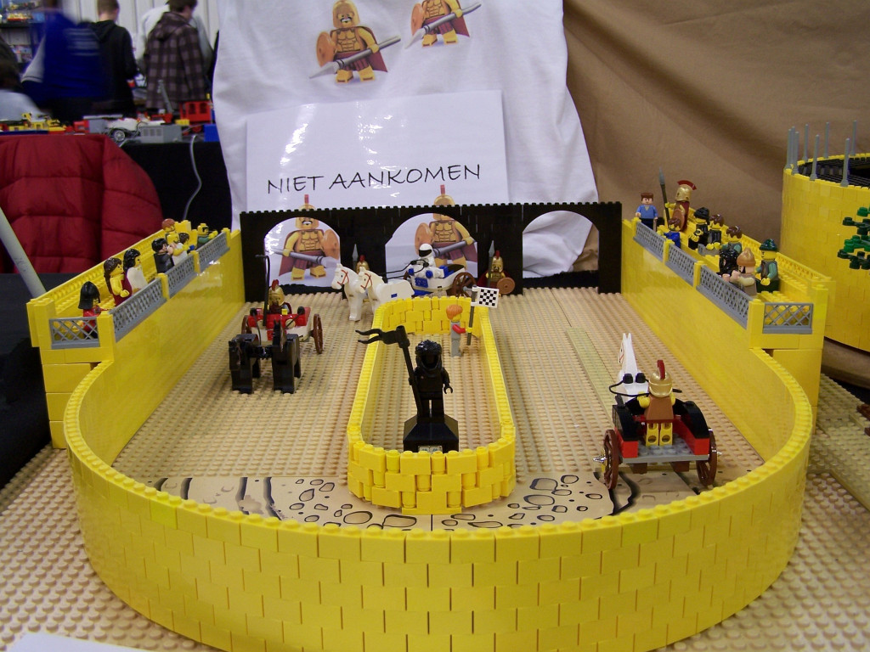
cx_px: 435
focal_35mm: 38
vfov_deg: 37.7
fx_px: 955
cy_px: 326
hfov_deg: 49.0
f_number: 2.8
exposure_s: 1/4
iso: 80
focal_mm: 6.3
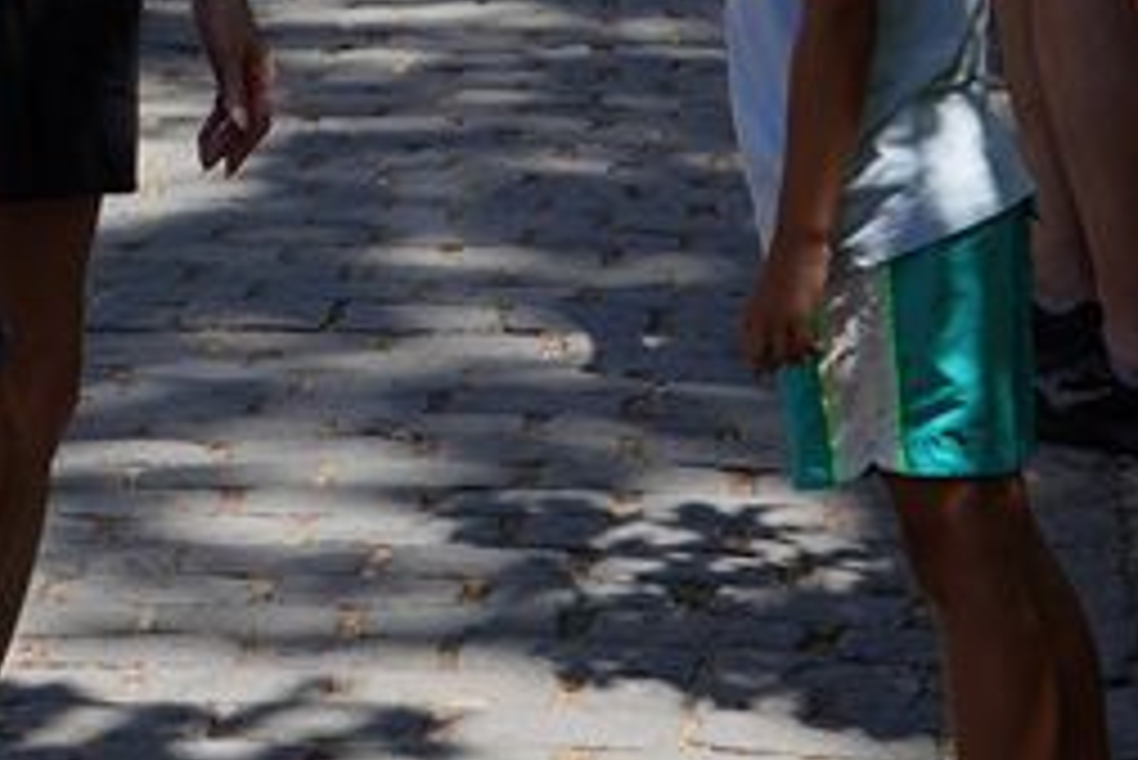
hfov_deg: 10.6
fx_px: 6009
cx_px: -364
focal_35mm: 190
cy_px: -949
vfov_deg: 6.9
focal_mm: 24
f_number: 13
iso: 100
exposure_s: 1/100
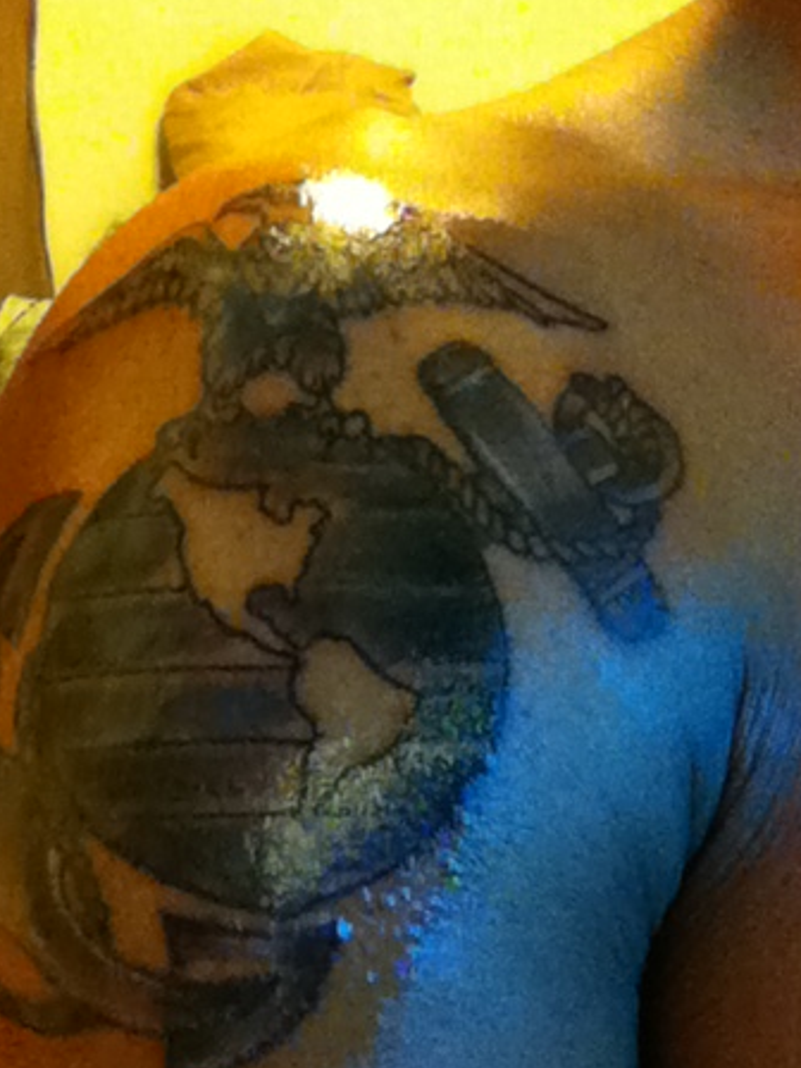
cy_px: 479
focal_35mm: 50
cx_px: 269
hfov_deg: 28.9
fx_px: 1543
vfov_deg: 38.1
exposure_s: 1/30
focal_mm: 3.85
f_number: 2.4
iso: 1000
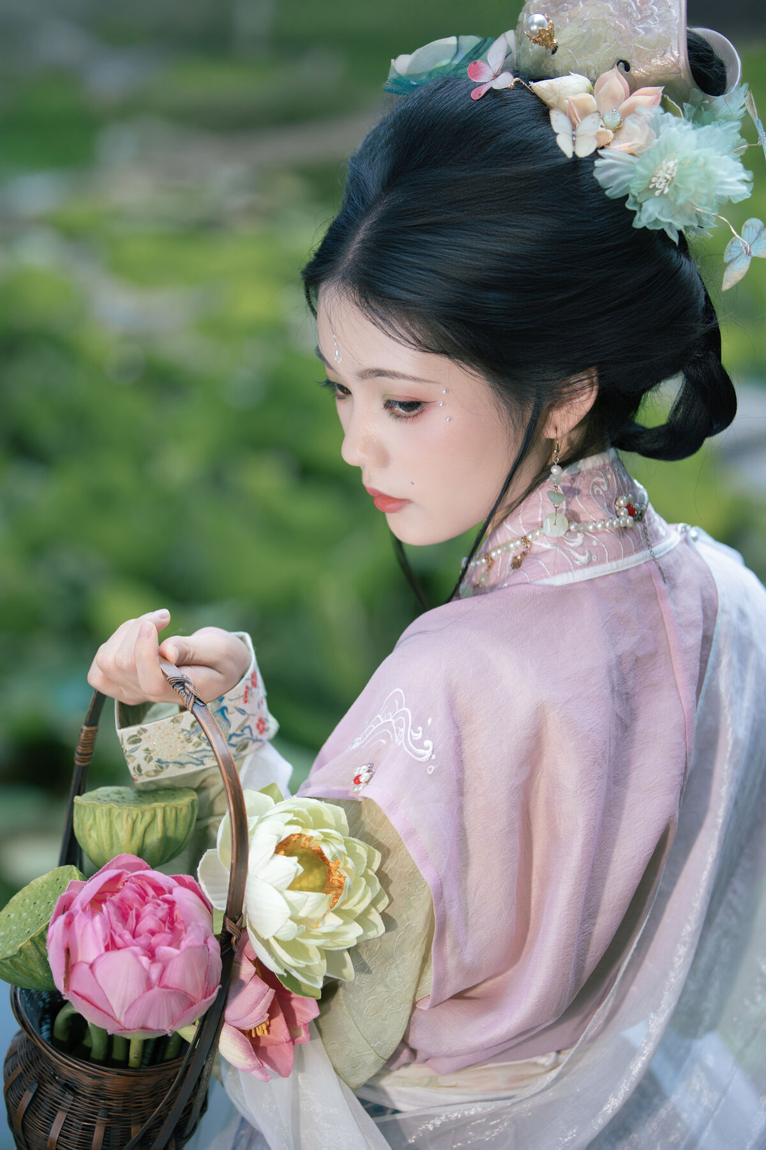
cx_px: 383
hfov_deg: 15.5
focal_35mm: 88
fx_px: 2808
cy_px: 575
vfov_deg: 23.1
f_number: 2.8
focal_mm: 88
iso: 100
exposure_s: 1/400
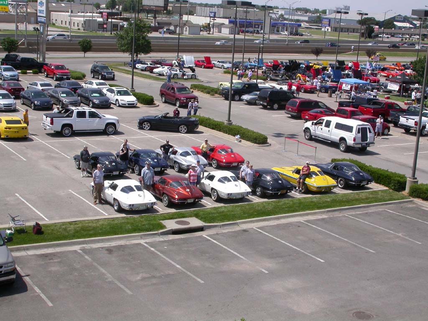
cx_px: 214
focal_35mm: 57
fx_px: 705
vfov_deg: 25.7
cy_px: 160
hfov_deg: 33.8
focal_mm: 11.8
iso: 100
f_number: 6.9
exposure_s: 1/478
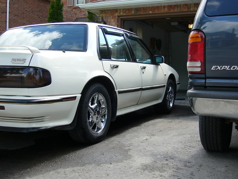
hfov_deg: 42.1
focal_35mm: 45
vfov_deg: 32.2
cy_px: 90
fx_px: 309
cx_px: 119
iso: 50
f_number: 3.2
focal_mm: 7.5
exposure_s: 1/160
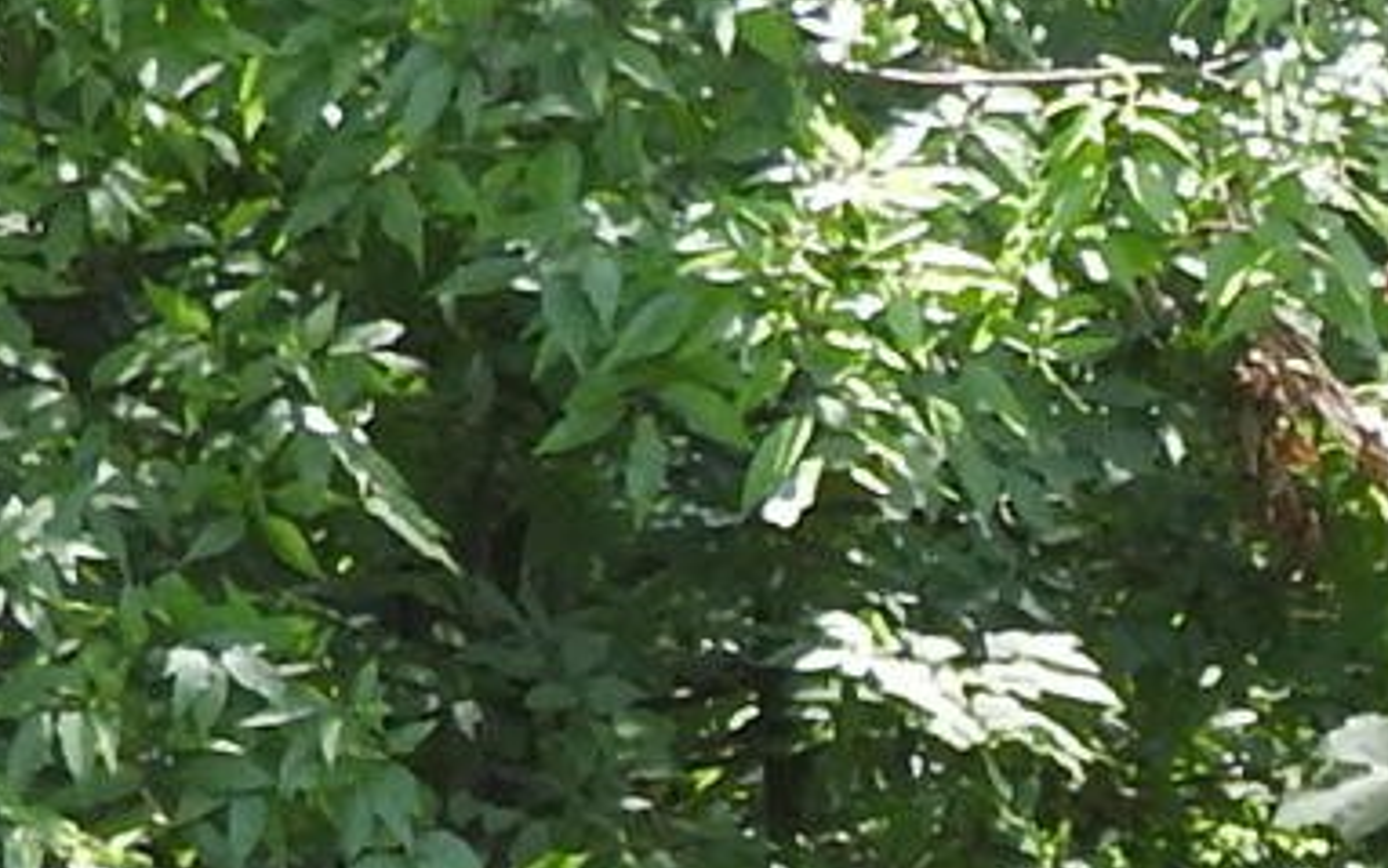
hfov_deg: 3.5
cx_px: 3975
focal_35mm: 582
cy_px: 1965
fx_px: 22022
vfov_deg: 2.2
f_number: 4.5
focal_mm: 12.5
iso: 100
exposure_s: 1/60
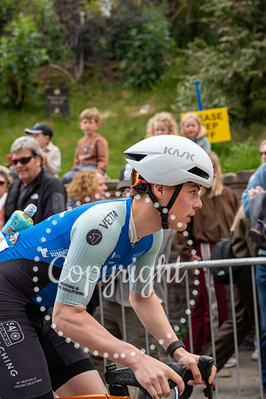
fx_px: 776
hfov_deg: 19.5
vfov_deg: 28.8
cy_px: 200
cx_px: 133
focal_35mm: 70
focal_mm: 70
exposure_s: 1/1000
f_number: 5
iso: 800
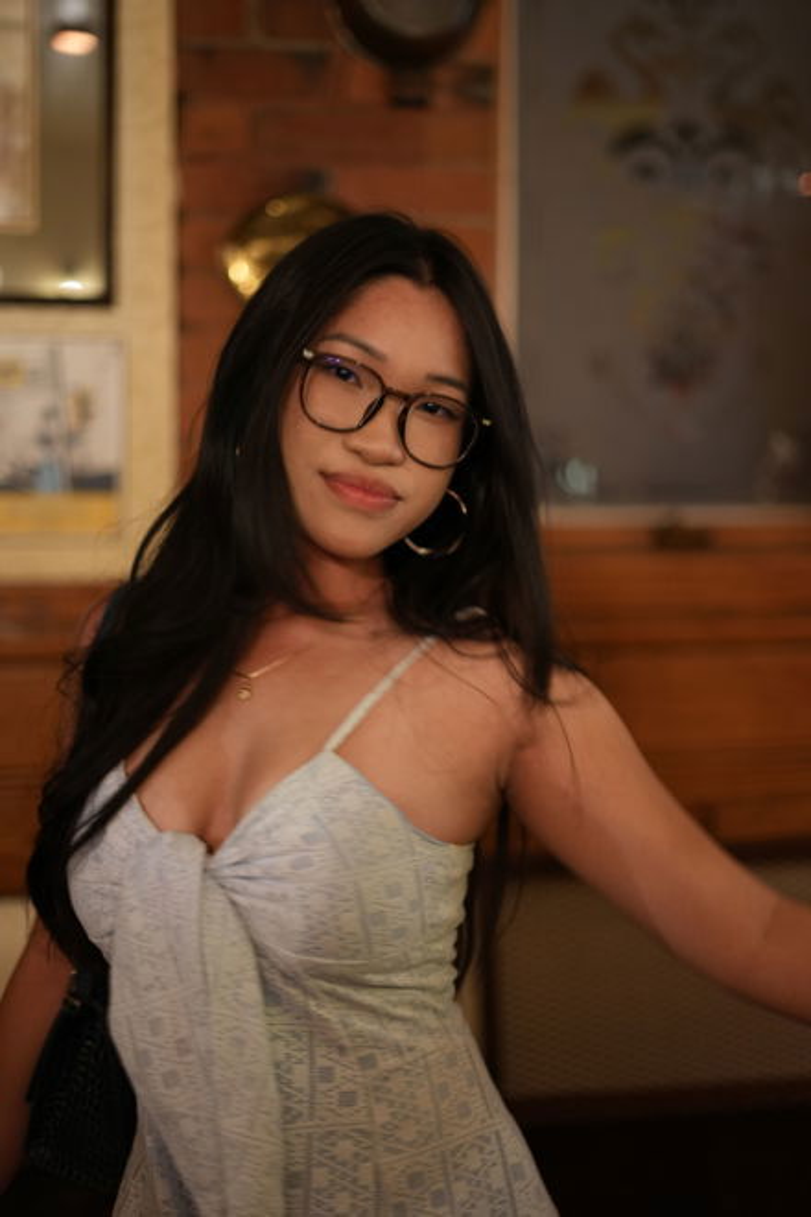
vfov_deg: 39.6
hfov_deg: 27.0
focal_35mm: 50
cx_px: 406
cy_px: 608
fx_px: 1689
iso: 1600
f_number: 1.8
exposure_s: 1/10
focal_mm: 50
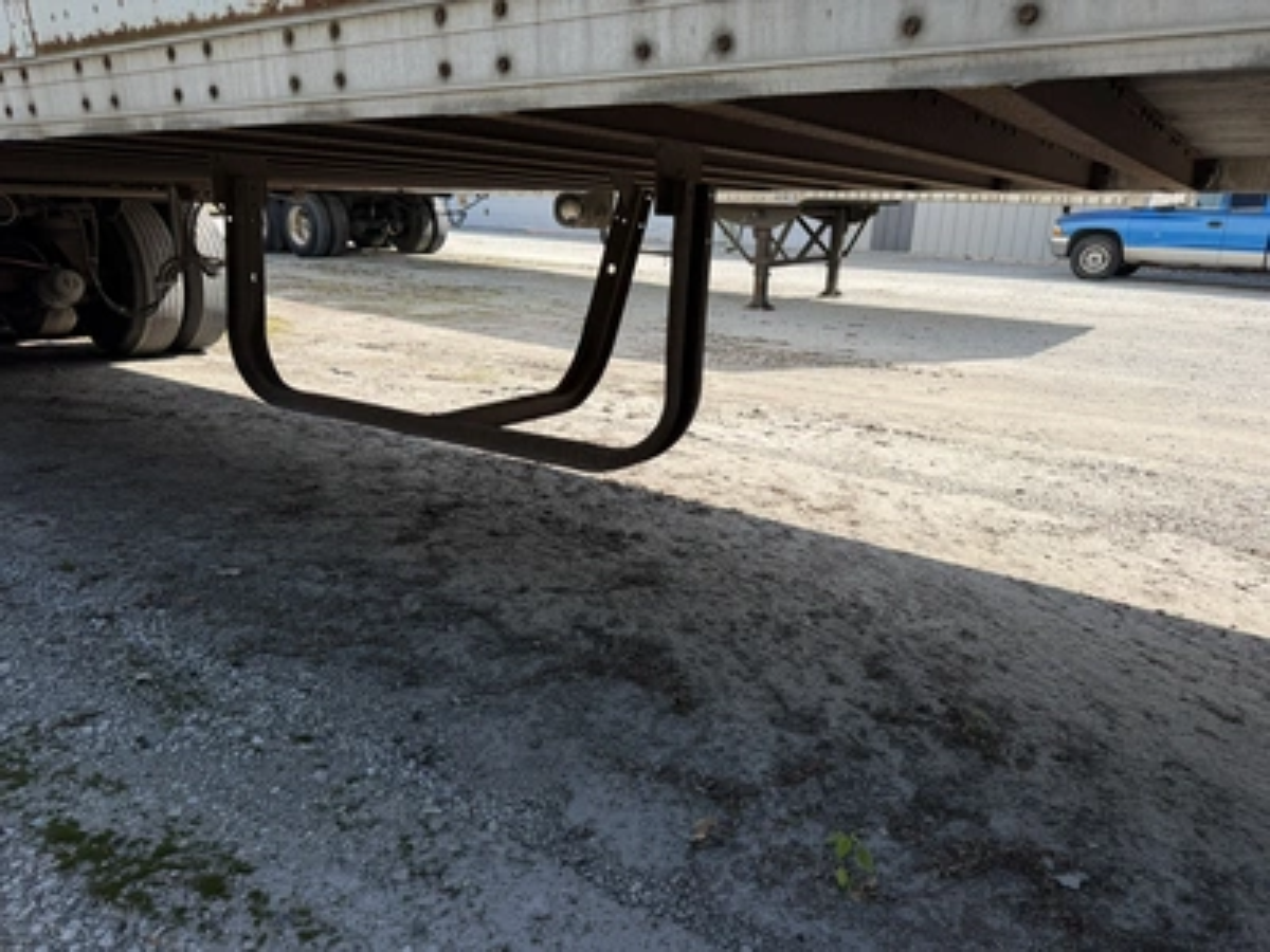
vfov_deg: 56.8
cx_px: 635
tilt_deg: -13.5
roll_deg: -0.4
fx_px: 881
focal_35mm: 24
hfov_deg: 71.6
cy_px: 476
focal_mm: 6.76
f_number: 1.78
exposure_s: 1/2299
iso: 80
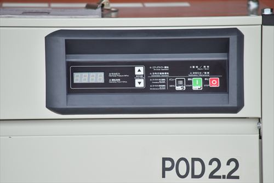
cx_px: 137
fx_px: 2970
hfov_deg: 5.3
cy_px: 92
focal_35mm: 390
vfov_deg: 3.5
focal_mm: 260
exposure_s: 1/2000
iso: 1250
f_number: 6.3
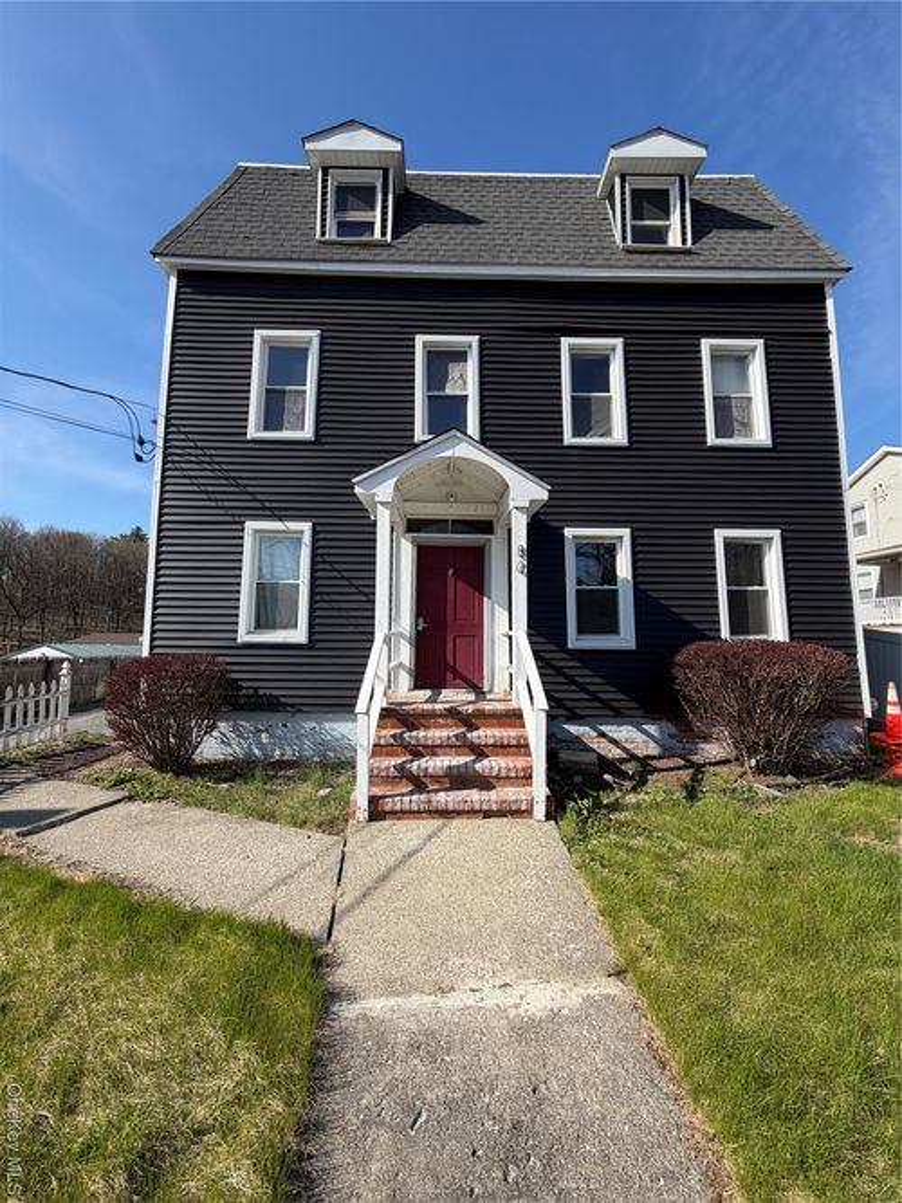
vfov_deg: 102.1
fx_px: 487
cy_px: 602
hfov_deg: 85.7
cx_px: 451
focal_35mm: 14
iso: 32
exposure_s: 1/770
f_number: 2.2
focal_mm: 2.22
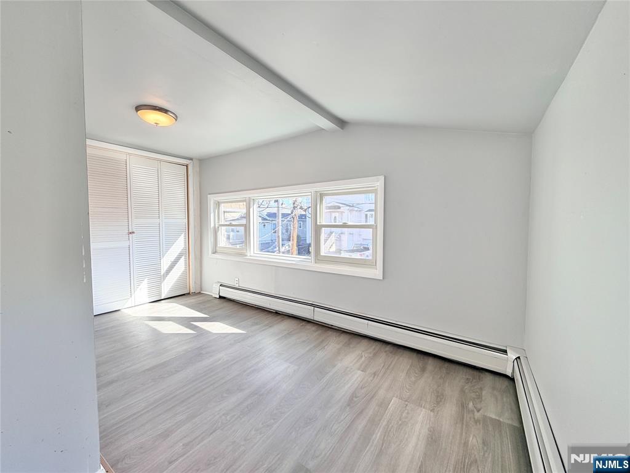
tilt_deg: -2.9
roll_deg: +0.3
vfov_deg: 85.7
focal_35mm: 14
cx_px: 315
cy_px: 236
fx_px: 255
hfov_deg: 102.1
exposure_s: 1/121
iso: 64
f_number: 2.2
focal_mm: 2.22
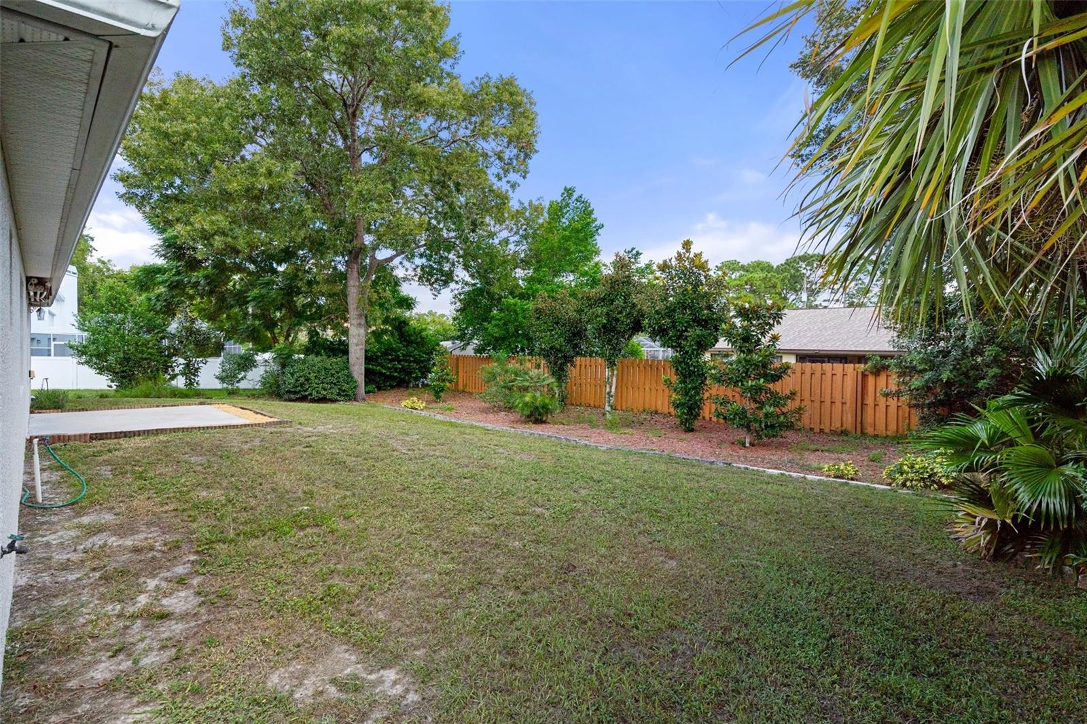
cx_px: 544
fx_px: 543
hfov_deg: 90.0
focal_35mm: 18
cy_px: 362
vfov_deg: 67.4
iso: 400
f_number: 8
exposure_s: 1/320
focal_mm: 18
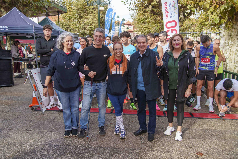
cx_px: 119
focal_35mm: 30
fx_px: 198
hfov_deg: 61.9
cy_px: 80
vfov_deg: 43.6
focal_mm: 20
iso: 160
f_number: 2.8
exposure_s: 1/640
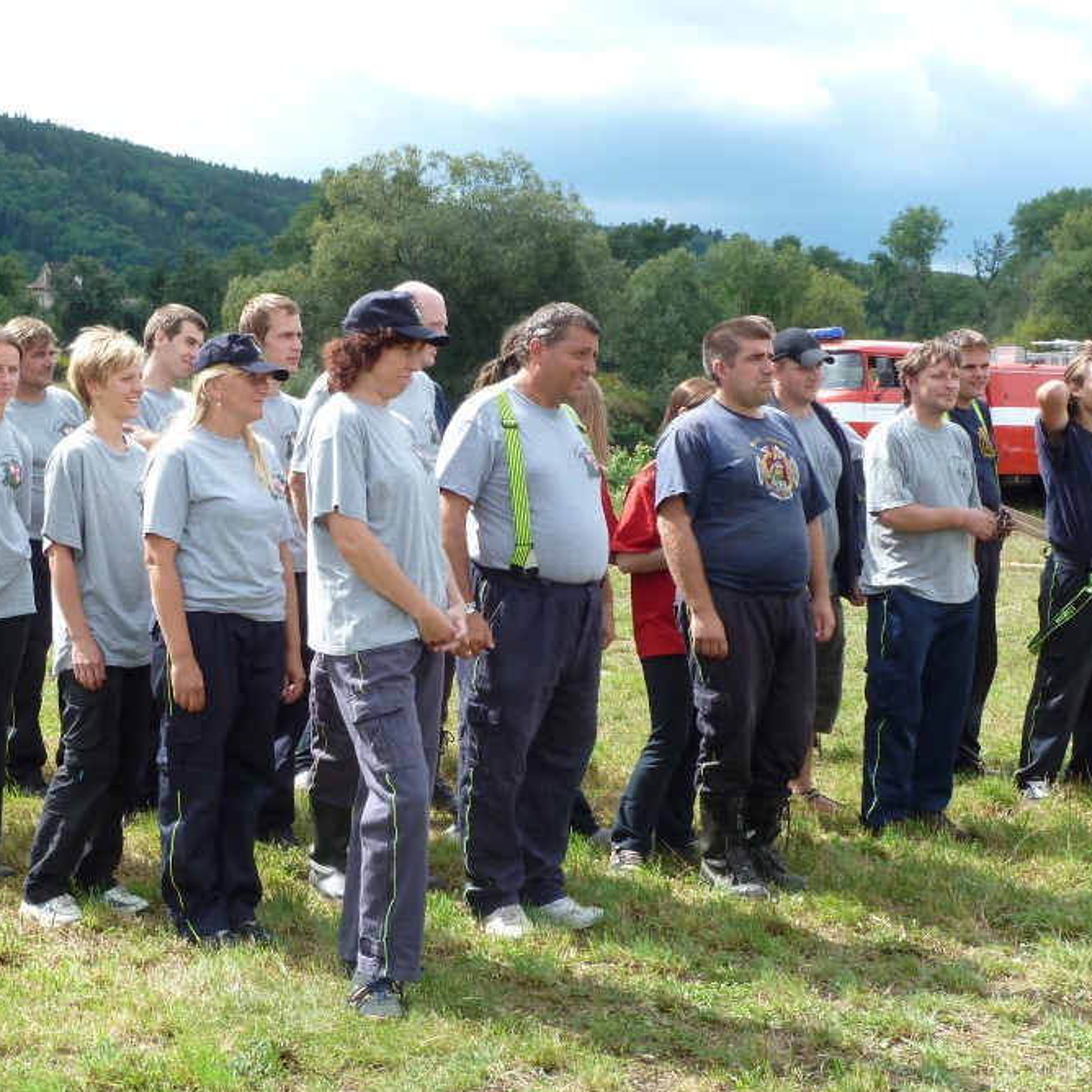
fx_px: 2320
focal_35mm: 65
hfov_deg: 26.3
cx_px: 332
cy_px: 615
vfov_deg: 26.5
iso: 80
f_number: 4
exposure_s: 1/200
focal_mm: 7.9
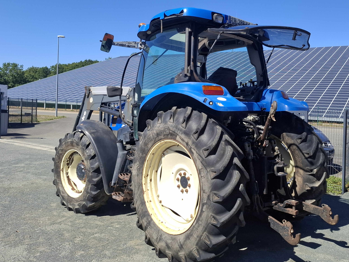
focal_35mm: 31
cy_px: 101
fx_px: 313
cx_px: 223
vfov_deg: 45.1
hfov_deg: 57.5
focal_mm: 5.54
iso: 50
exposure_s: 1/1672
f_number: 1.8
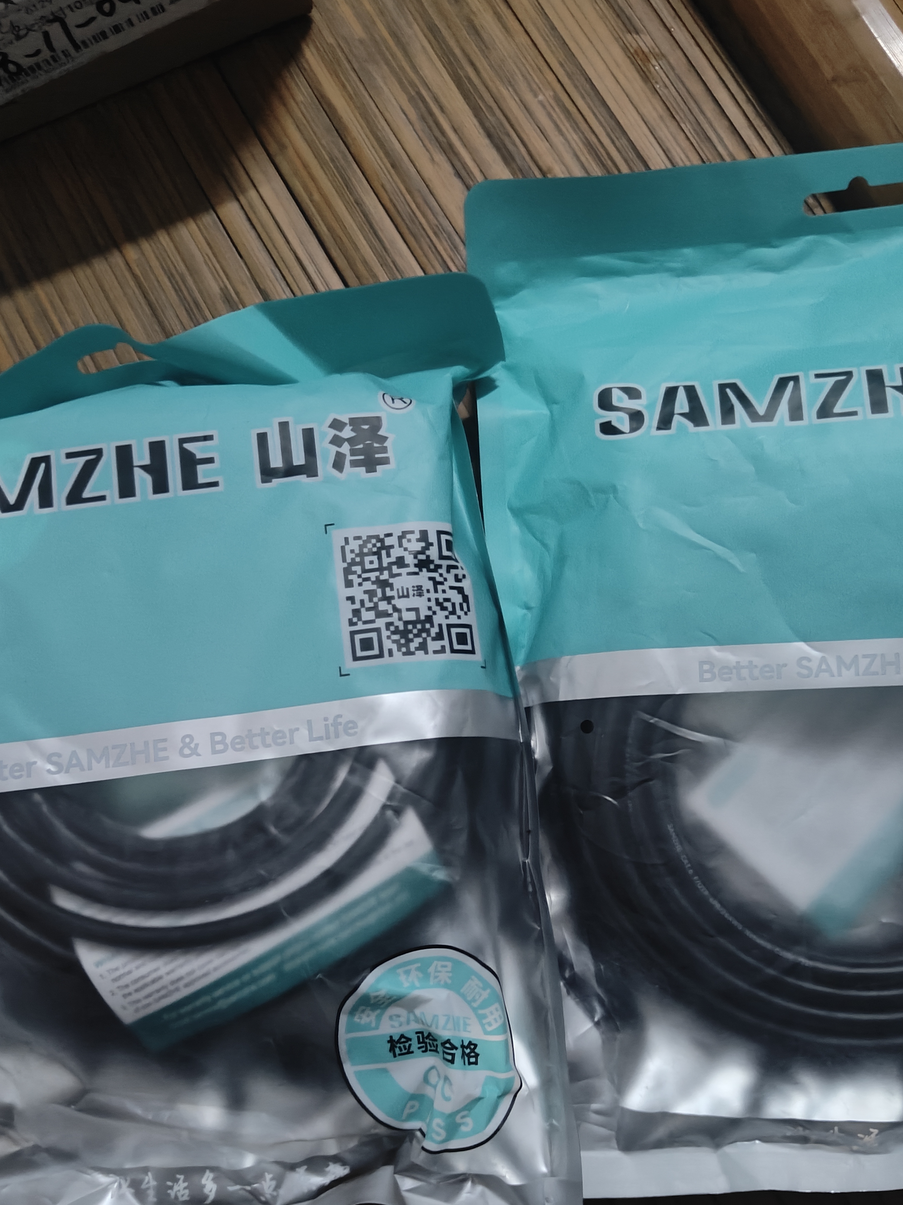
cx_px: 446
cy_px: 706
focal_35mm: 34
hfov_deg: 41.8
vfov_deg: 53.7
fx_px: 1183
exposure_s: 1/17
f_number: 1.8
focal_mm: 5.59
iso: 1600
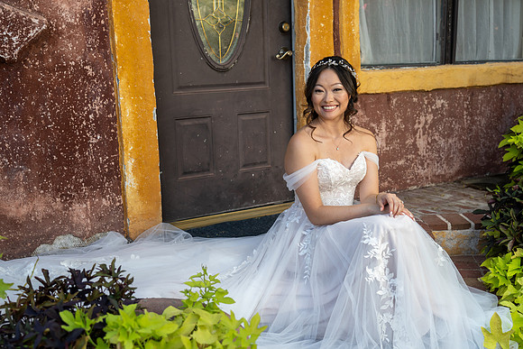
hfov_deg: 47.4
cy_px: 174
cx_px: 262
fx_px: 596
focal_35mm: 41
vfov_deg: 32.6
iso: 125
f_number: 4
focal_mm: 41
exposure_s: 1/200
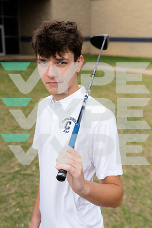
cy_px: 114
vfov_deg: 41.9
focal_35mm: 47
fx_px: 298
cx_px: 76
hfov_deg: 28.6
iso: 100
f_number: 4
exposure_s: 1/250
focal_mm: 47
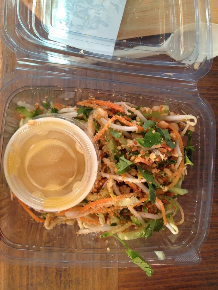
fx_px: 294
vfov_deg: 52.6
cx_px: 109
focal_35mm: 35
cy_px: 145
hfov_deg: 40.7
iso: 80
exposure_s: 1/20
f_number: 2.4
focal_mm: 4.28
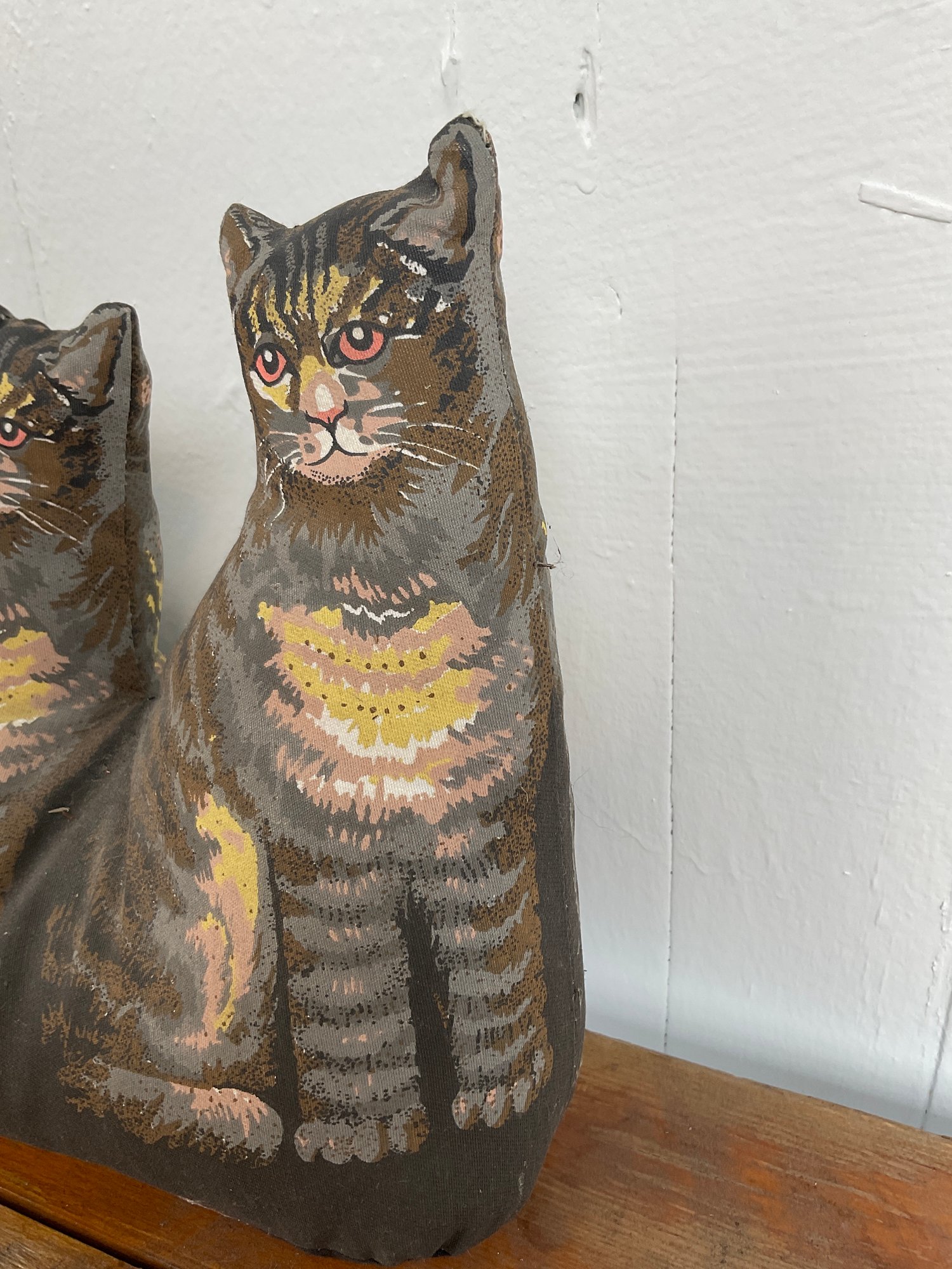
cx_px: 476
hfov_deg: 48.2
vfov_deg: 61.7
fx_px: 1063
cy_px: 634
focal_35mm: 29
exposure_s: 1/122
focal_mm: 3
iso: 32
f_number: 1.8
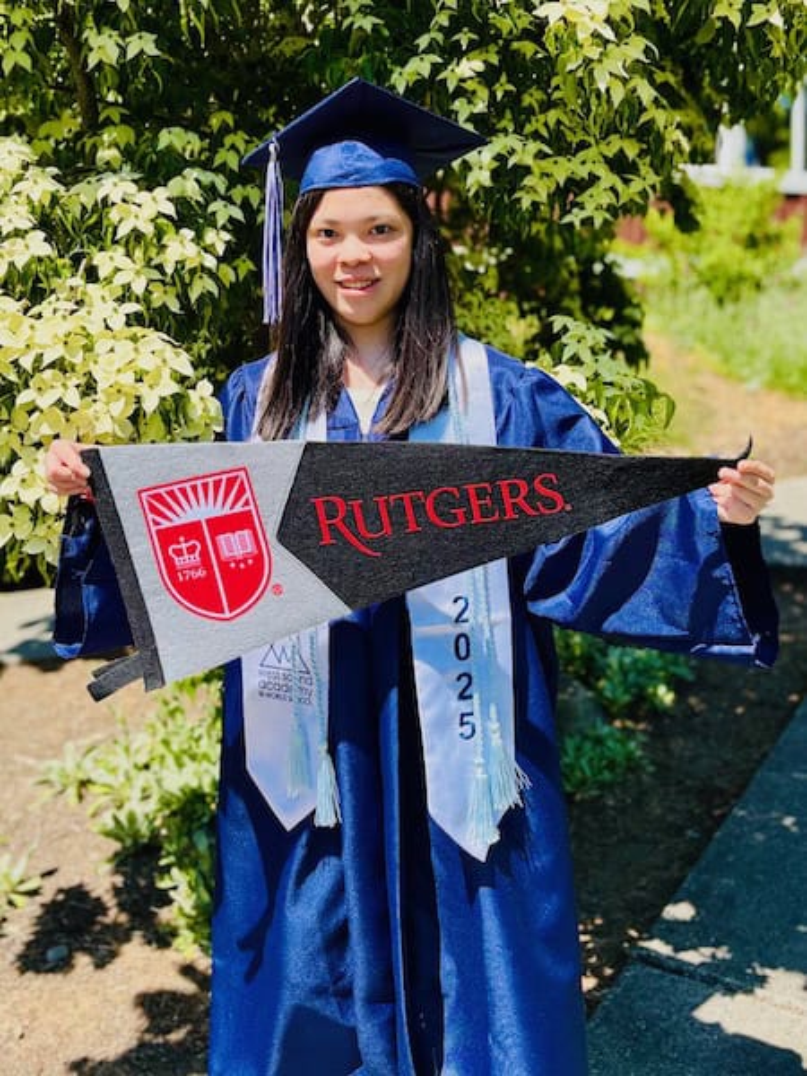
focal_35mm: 26
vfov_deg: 67.3
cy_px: 538
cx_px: 404
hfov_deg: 53.1
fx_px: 808
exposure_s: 1/1590
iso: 50
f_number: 1.6
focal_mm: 6
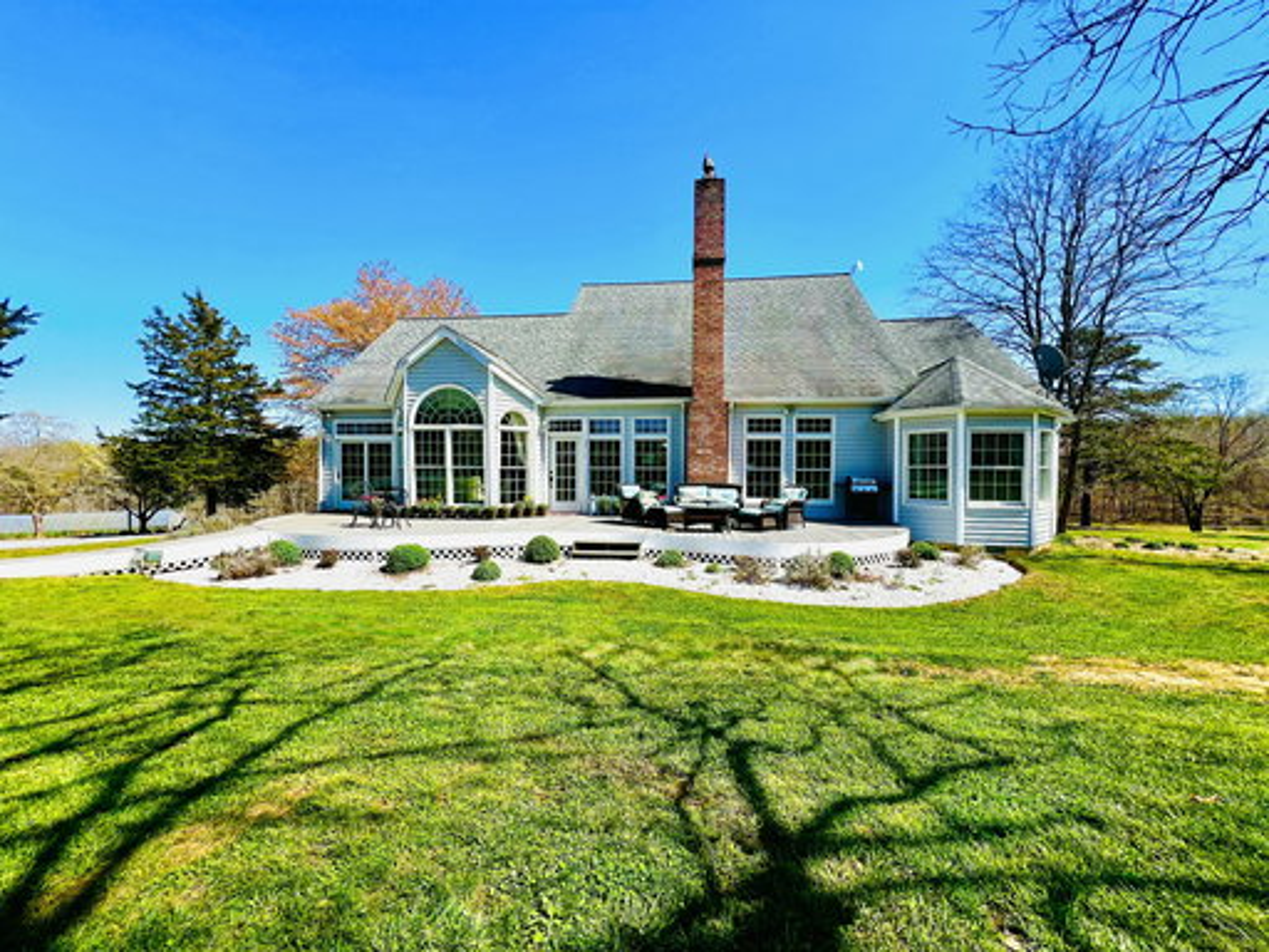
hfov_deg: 106.2
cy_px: 476
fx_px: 477
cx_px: 634
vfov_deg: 89.9
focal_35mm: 13
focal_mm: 1.57
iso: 32
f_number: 1.8
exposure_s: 1/1488
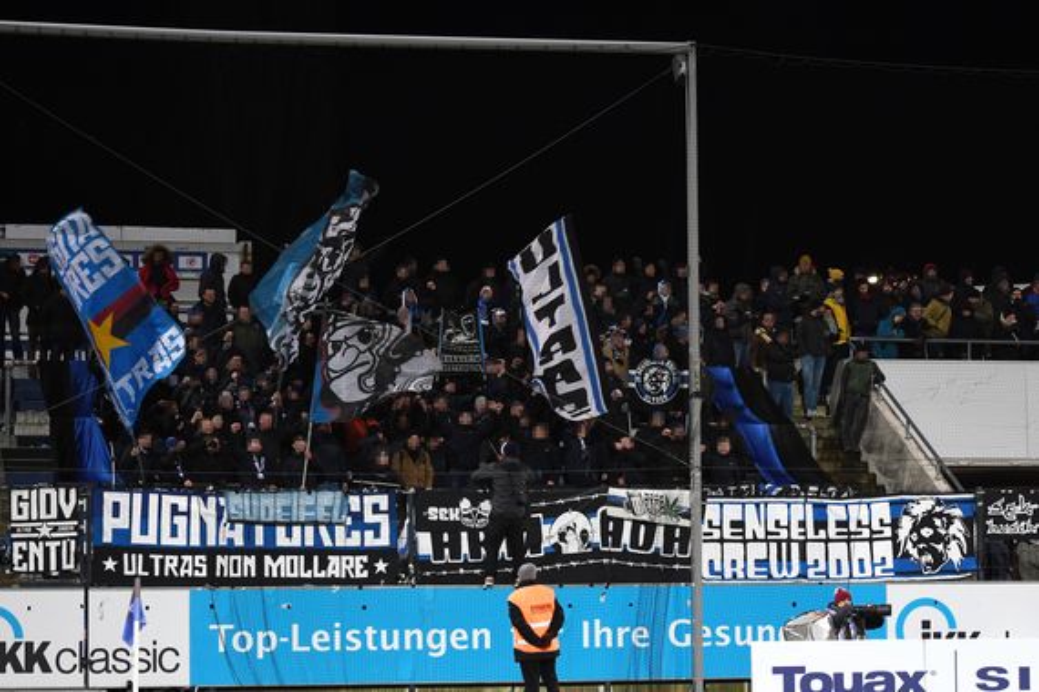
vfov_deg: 13.0
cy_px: 346
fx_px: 3030
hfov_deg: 19.5
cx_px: 520
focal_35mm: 105
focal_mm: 70
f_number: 2.8
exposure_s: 1/200
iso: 500
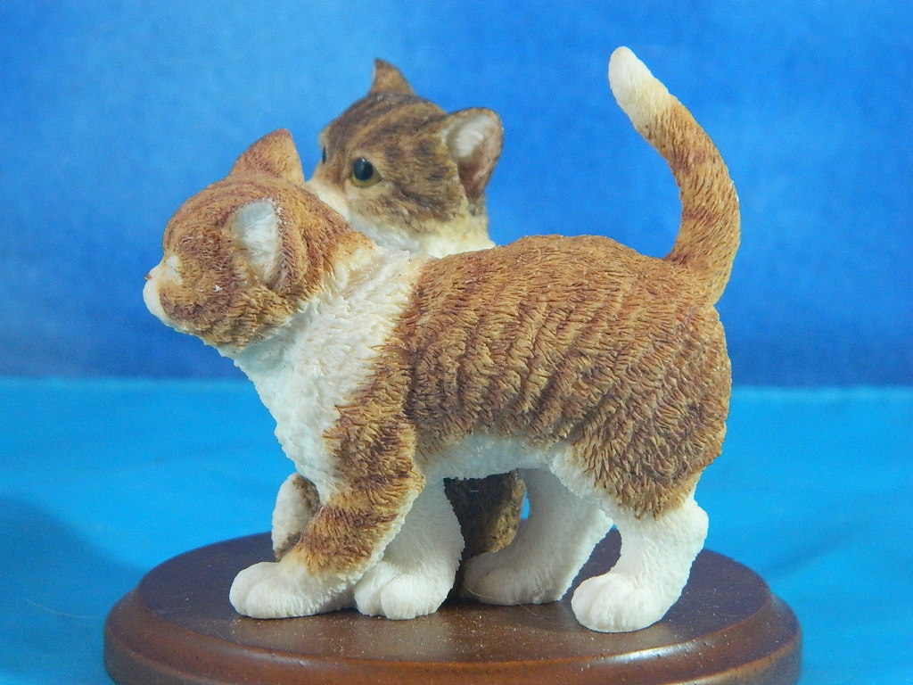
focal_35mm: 103
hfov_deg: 19.1
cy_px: 342
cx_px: 456
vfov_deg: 14.4
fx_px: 2717
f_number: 4.5
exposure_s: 1/25
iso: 400
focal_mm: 18.6
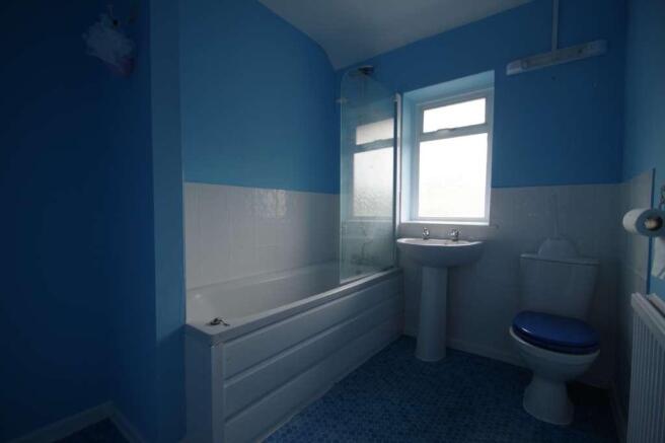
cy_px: 222
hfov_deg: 100.4
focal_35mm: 15
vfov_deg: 77.3
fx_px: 277
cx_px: 332
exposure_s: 1/80
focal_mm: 10
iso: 200
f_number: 3.5
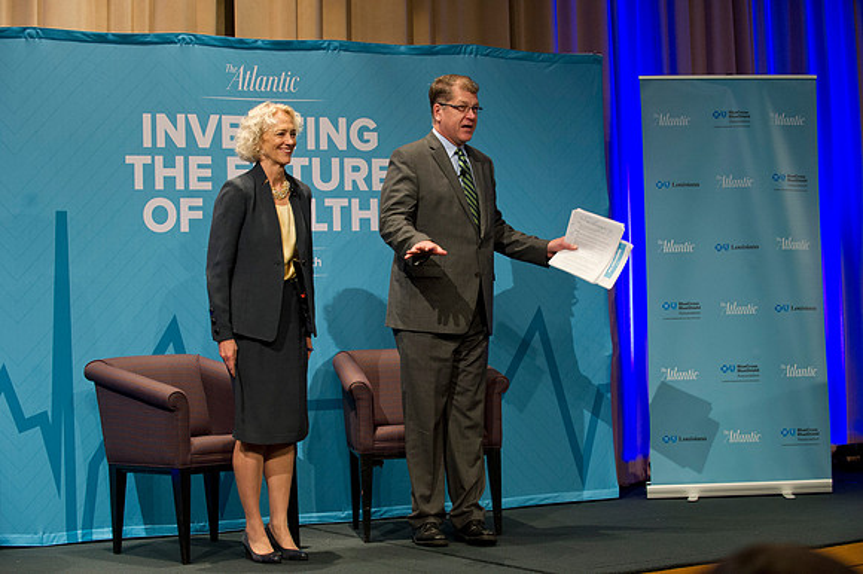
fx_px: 1677
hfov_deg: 28.9
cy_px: 287
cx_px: 432
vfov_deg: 19.4
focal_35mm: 70
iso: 2500
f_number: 4
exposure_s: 1/125
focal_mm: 70
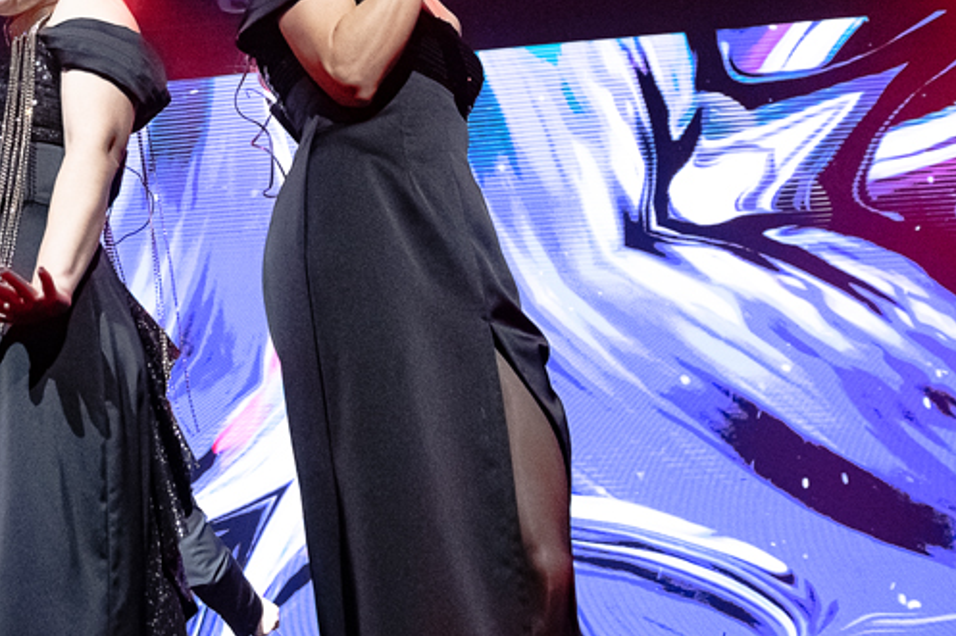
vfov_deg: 22.8
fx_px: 1540
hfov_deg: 33.2
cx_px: 156
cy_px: 61
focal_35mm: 58
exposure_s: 1/500
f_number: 3.5
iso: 5000
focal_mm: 24
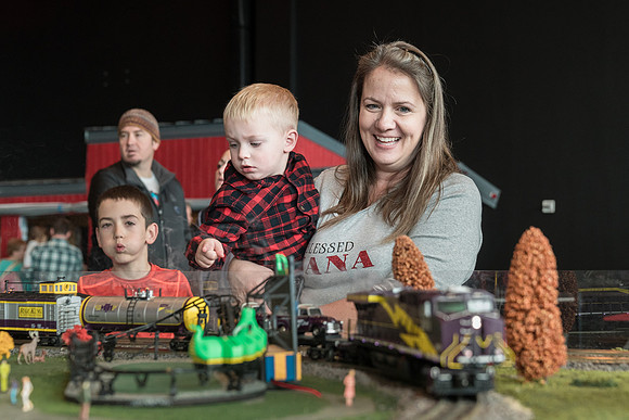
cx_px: 381
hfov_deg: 34.3
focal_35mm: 58
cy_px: 226
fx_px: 1015
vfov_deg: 23.4
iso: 2000
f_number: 4
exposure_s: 1/200
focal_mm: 47
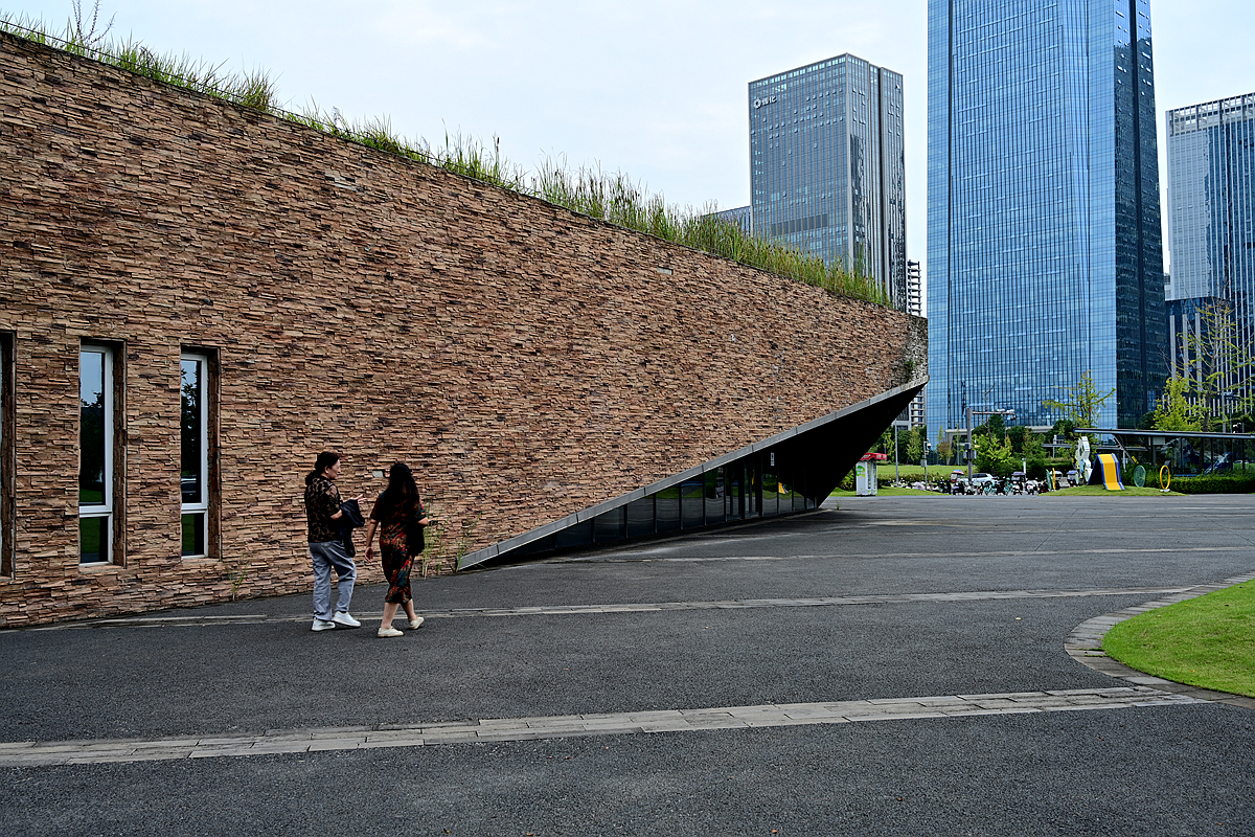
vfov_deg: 40.5
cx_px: 628
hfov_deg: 58.0
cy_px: 418
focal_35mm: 32
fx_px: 1133
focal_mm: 32.5
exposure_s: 1/160
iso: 125
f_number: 8
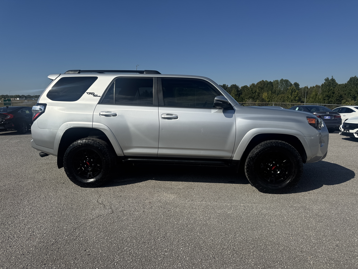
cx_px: 179
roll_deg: -0.1
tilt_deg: -8.8
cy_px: 134
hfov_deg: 71.6
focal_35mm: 24
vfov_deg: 56.8
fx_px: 248
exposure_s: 1/7937
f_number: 1.78
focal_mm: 6.76
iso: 80
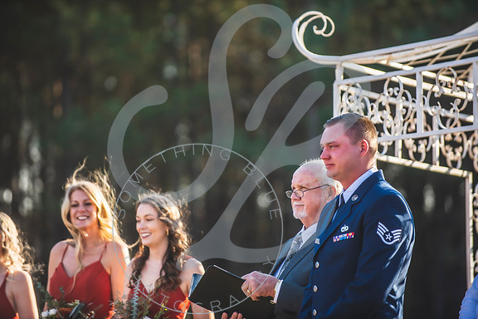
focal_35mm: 202
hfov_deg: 10.2
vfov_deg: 6.8
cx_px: 239
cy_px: 159
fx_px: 2682
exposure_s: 1/800
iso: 200
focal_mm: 200
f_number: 2.8
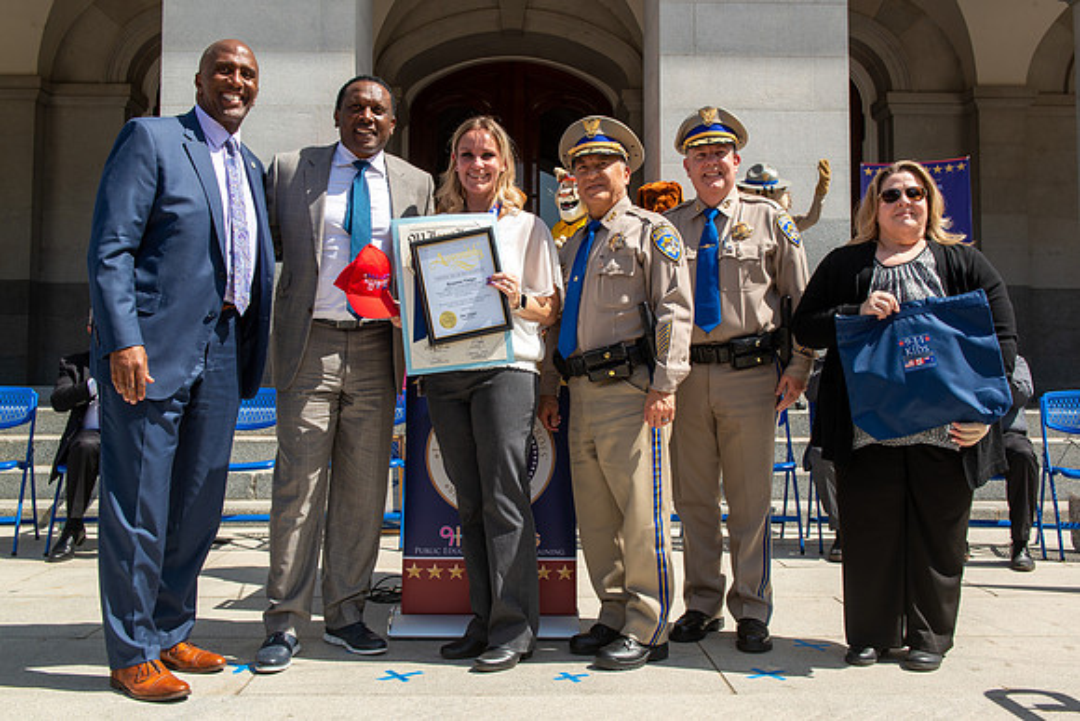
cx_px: 540
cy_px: 348
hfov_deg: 54.8
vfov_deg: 38.1
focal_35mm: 35
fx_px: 1043
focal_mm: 31
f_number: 8
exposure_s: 1/200
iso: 100
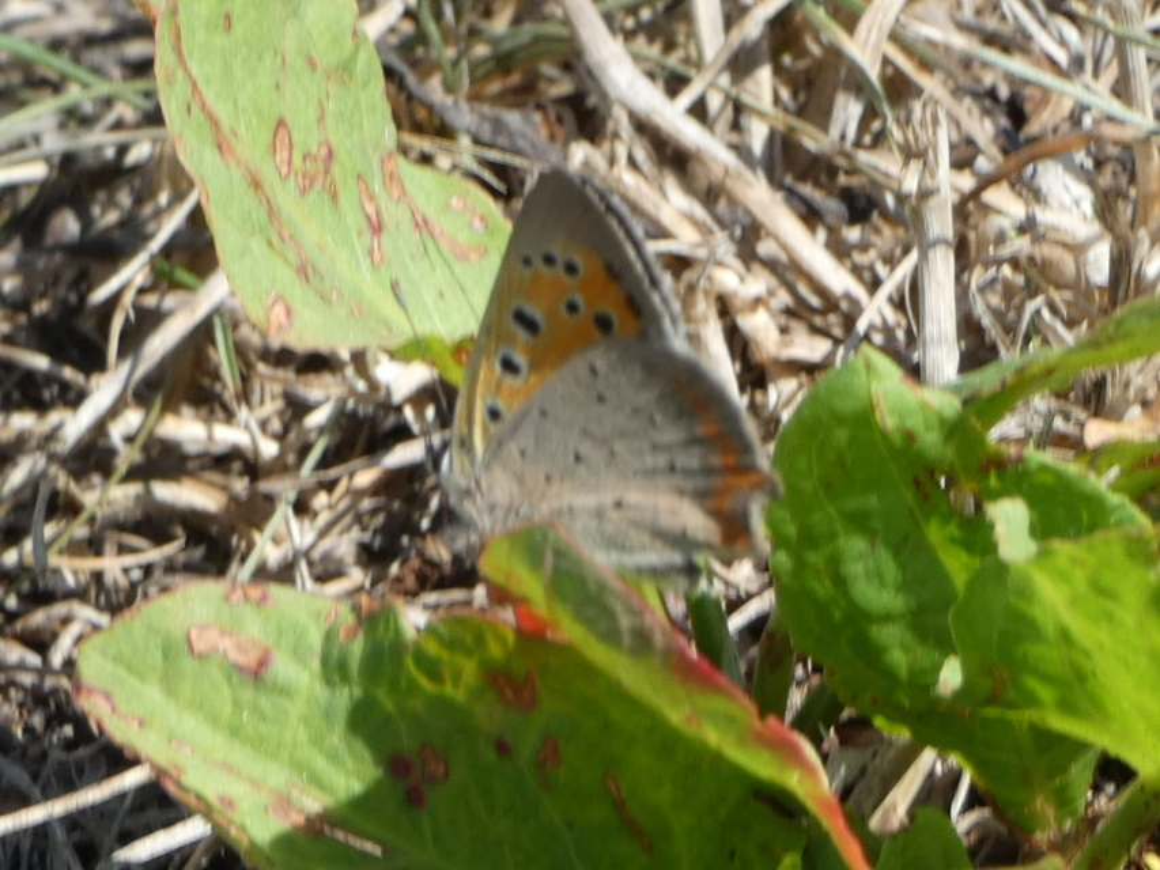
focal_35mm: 282
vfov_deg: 5.3
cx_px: 580
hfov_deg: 7.0
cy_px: 435
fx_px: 9451
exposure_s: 1/100
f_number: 5.5
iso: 80
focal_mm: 50.6
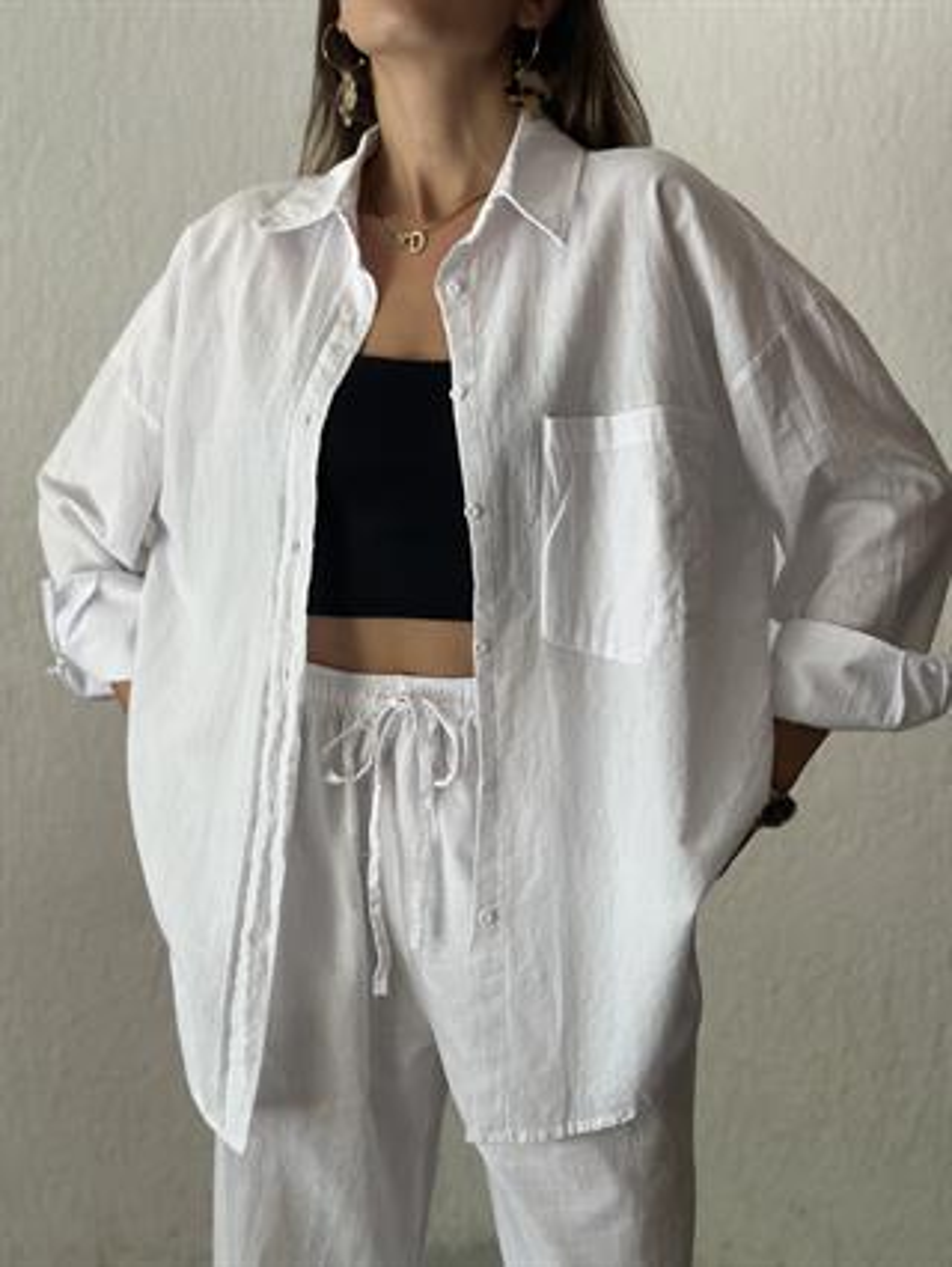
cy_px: 634
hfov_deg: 30.3
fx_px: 1758
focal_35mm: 48
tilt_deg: -2.8
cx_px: 476
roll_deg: -0.3
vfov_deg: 39.6
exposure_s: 1/121
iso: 80
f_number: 1.78
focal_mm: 6.86
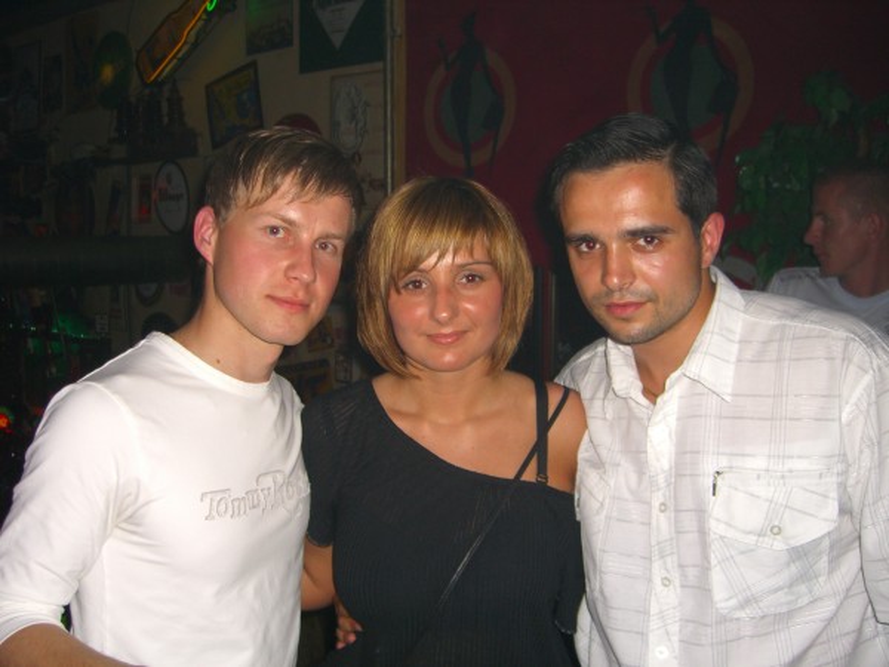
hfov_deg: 49.0
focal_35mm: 38
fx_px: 976
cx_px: 444
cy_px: 334
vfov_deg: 37.7
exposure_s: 1/60
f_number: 2.8
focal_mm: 7.9
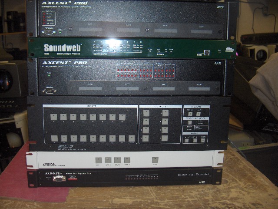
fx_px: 313
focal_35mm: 39
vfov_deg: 36.8
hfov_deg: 47.9
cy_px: 104
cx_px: 139
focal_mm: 8
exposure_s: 1/60
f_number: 2.8
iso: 100
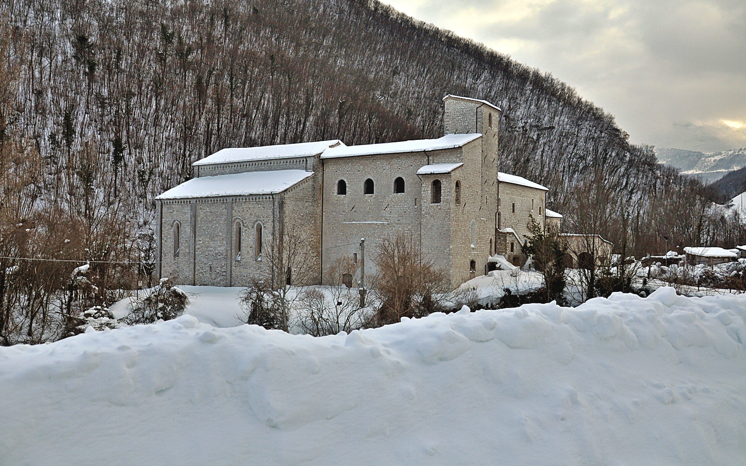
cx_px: 376
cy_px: 229
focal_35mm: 34
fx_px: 691
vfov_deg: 37.3
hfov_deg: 56.7
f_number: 7.1
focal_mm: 22
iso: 320
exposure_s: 1/1250
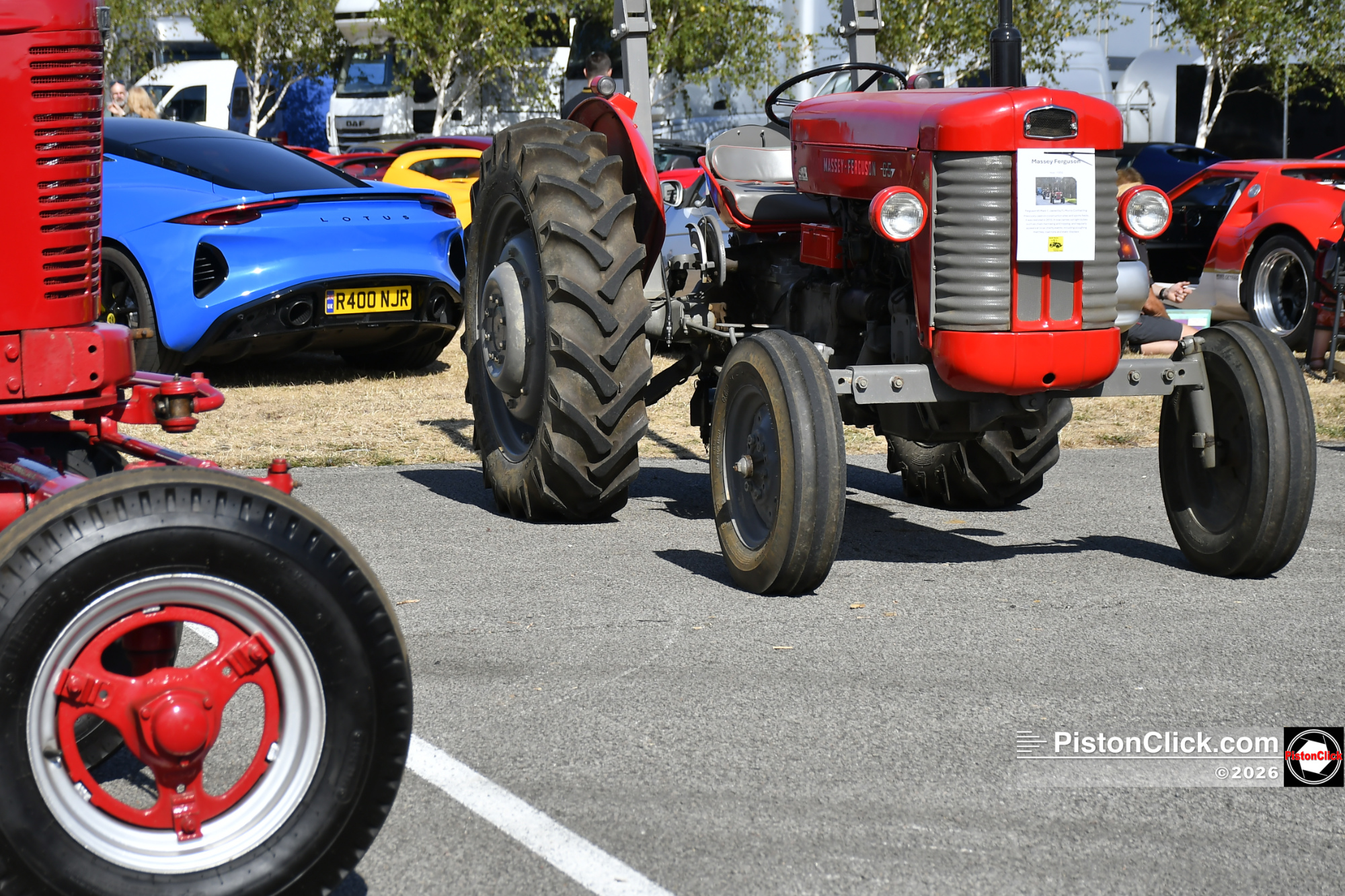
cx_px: 672
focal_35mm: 78
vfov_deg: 17.5
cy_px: 448
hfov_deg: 26.0
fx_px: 2914
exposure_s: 1/1000
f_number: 6.3
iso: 140
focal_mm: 52
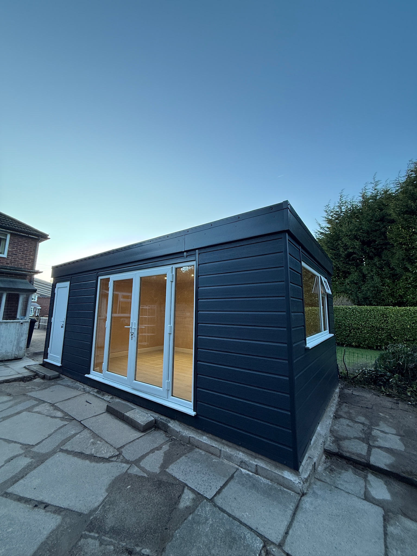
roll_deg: -1.1
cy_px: 278
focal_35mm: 14
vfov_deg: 102.1
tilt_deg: +10.4
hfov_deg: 85.7
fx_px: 225
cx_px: 208
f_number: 2.2
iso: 80
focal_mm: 2.22
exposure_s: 1/99
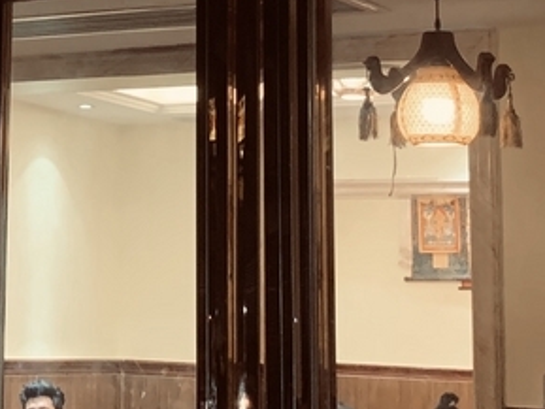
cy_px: 55
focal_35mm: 108
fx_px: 1701
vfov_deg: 13.6
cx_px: -77
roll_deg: -2.3
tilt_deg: +10.8
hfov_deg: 17.5
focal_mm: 4.25
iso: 250
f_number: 1.8
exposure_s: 1/50
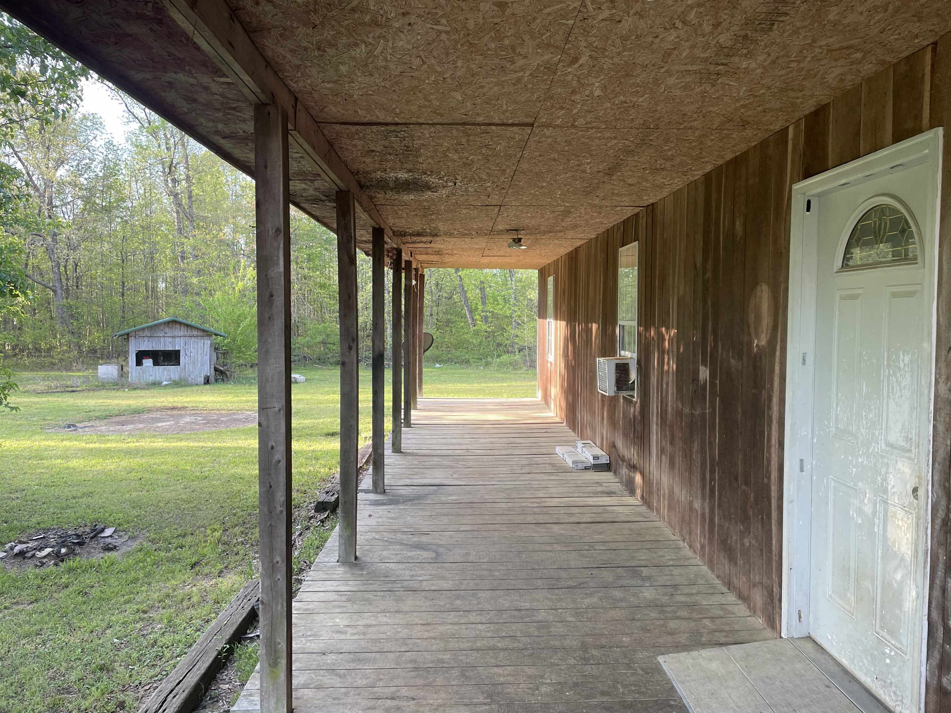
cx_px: 476
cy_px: 356
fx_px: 714
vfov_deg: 53.1
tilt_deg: -3.0
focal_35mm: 26
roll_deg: -0.6
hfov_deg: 67.3
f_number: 1.6
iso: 40
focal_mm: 4.2
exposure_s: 1/121
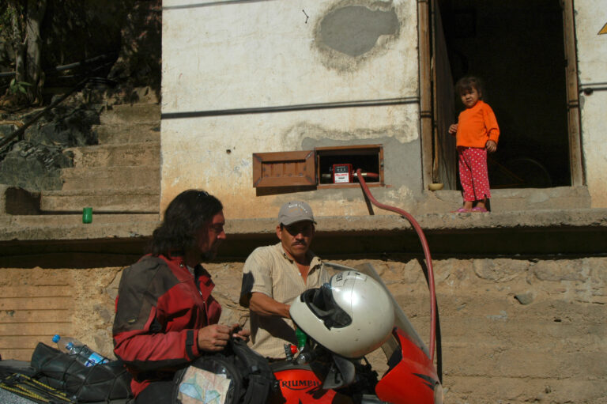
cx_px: 304
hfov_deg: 43.6
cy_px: 202
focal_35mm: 45
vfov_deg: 29.8
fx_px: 758
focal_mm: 30
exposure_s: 1/750
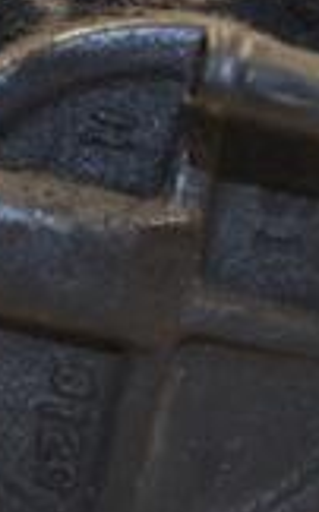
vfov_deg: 12.8
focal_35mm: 164
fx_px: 2284
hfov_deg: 8.0
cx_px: 92
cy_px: 183
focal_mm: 29
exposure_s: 1/60
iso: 320
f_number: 4.5
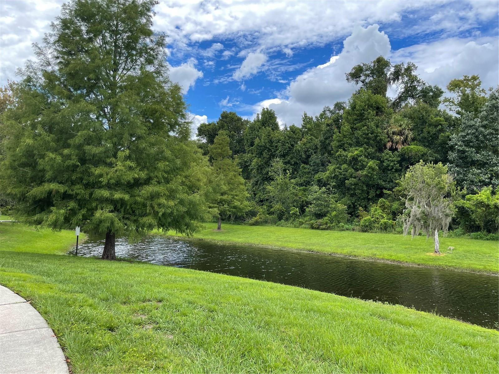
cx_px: 250
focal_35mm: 26
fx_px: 375
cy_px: 187
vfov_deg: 53.1
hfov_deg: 67.3
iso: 32
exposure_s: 1/1020
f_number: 1.6
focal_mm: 5.1
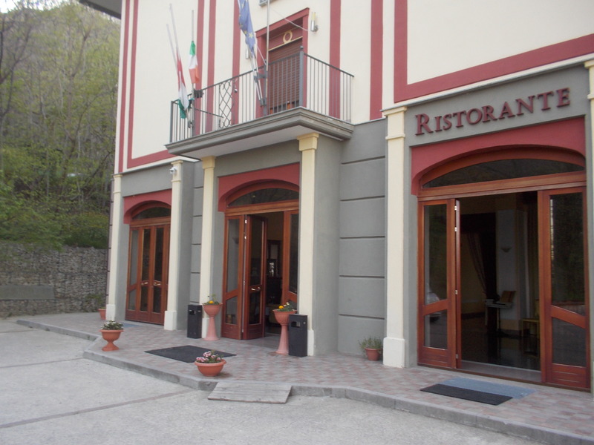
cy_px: 222
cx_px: 297
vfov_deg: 48.2
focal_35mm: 29
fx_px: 498
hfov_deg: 61.7
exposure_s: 1/30
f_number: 3.3
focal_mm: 4.1
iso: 80
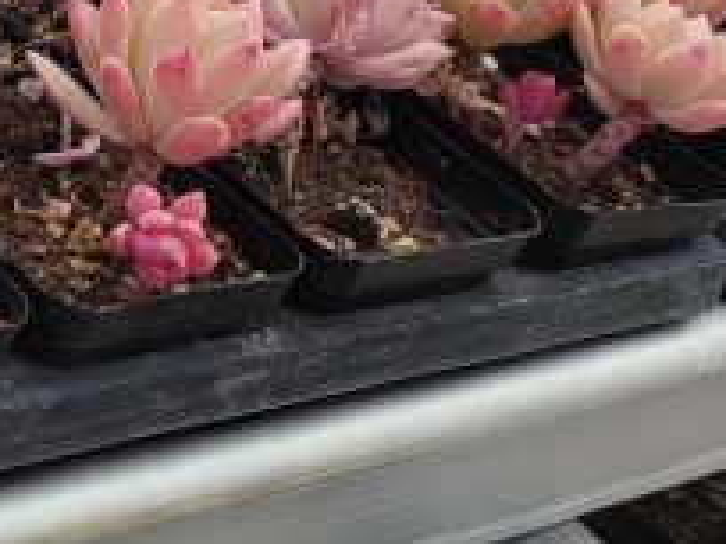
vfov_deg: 12.6
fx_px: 2223
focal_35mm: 106
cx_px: -641
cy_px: -459
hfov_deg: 15.5
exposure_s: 1/382
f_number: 1.9
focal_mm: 5.52
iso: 50
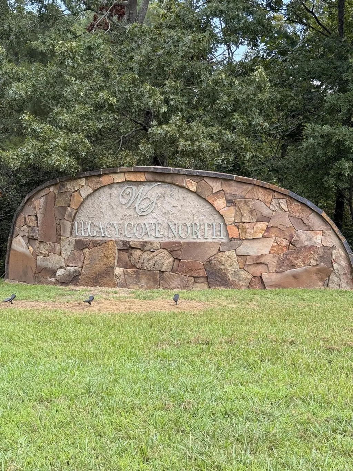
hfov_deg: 30.3
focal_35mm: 48
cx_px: 176
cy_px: 236
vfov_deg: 39.7
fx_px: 653
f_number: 1.78
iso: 64
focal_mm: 6.76
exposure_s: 1/390
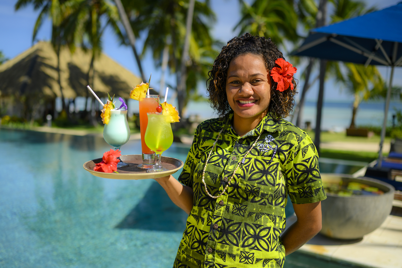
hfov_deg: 54.5
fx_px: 391
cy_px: 134
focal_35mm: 35
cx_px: 201
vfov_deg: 37.8
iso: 100
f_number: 1.8
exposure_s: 1/1600
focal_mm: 35
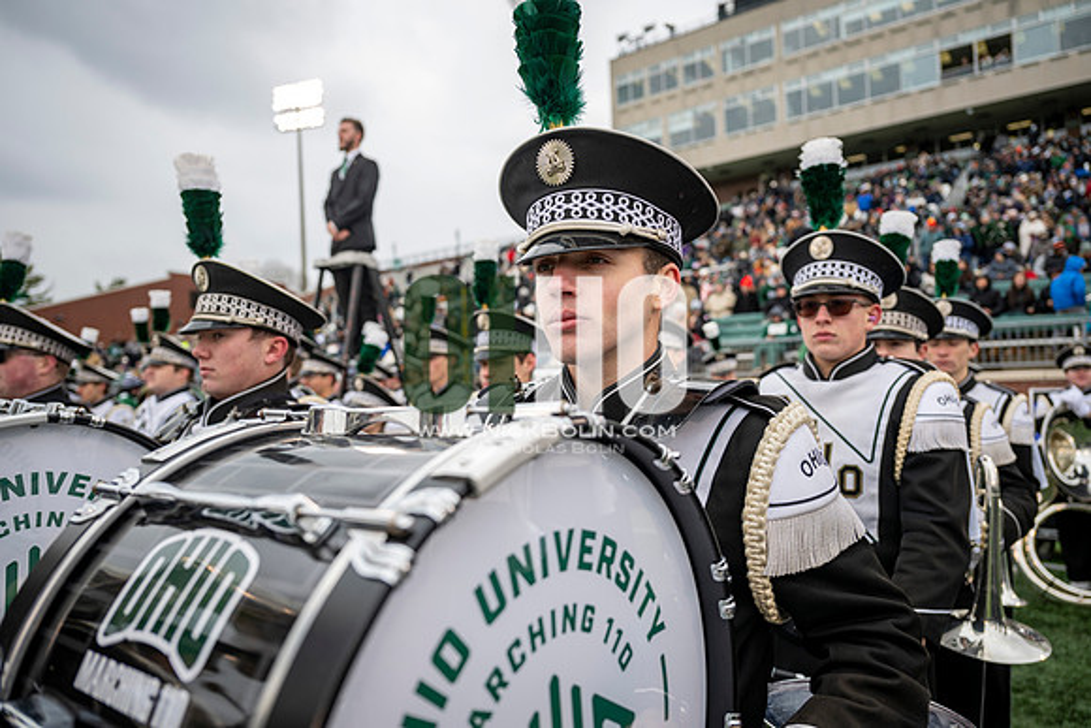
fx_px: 727
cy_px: 364
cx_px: 546
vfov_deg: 53.2
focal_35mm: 24
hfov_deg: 73.7
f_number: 2.8
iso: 160
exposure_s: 1/500
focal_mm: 24
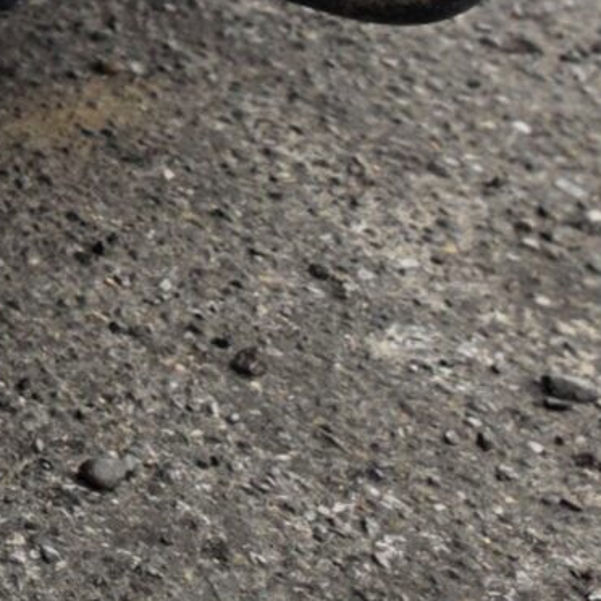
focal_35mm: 140
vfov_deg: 10.7
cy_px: -832
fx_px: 2750
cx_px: -1239
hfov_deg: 9.5
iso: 64
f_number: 1.4
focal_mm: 6.5
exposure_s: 1/2088
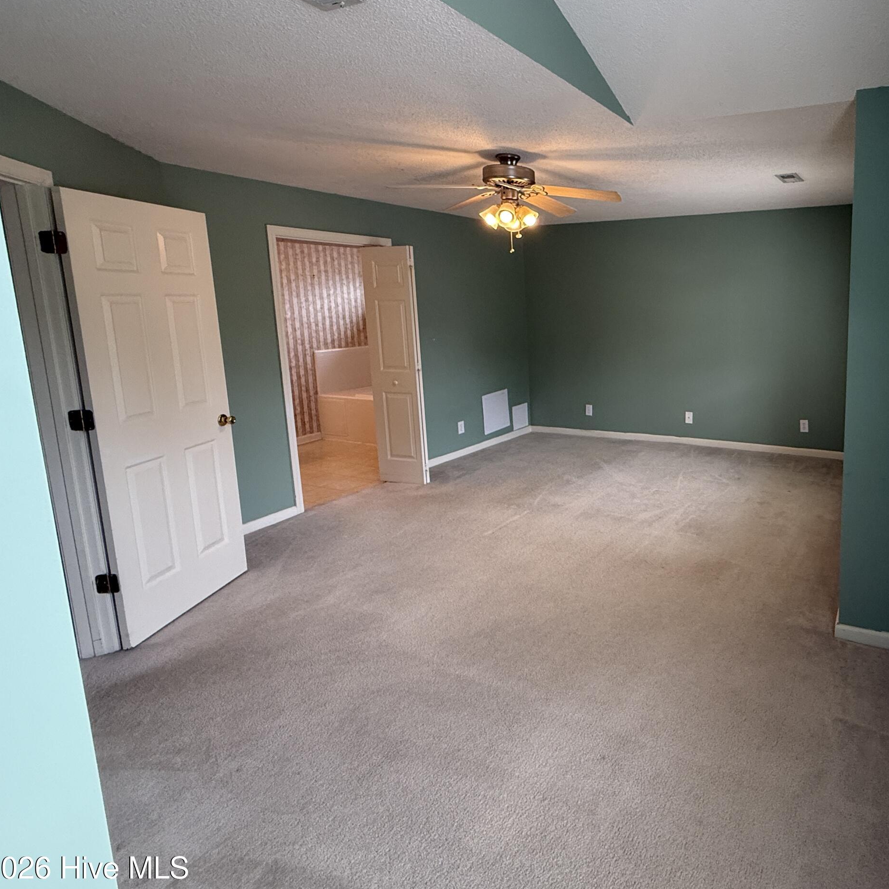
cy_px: 378
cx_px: 678
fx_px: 581
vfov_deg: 74.4
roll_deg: +0.6
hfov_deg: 69.4
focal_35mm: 20
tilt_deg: -8.2
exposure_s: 1/99
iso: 250
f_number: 2.2
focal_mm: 2.22
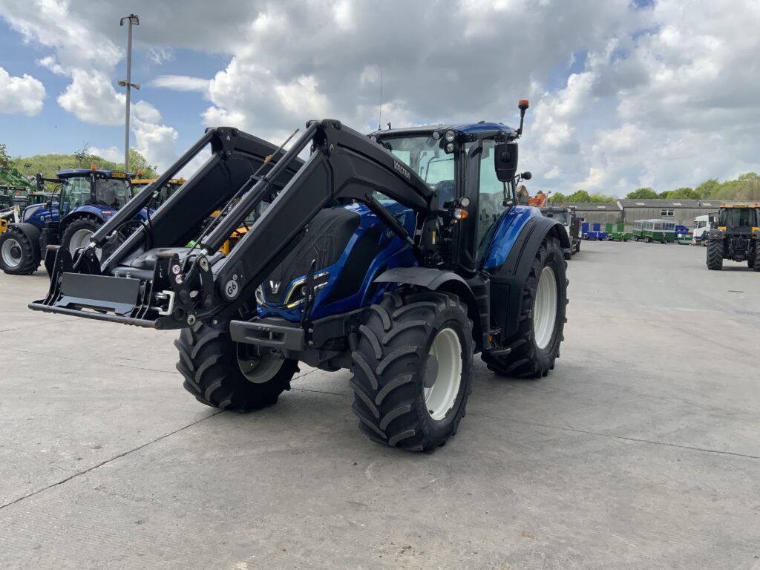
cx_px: 380
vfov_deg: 48.2
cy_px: 285
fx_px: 637
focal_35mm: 29
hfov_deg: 61.7
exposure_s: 1/1626
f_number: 1.8
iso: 16
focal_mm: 3
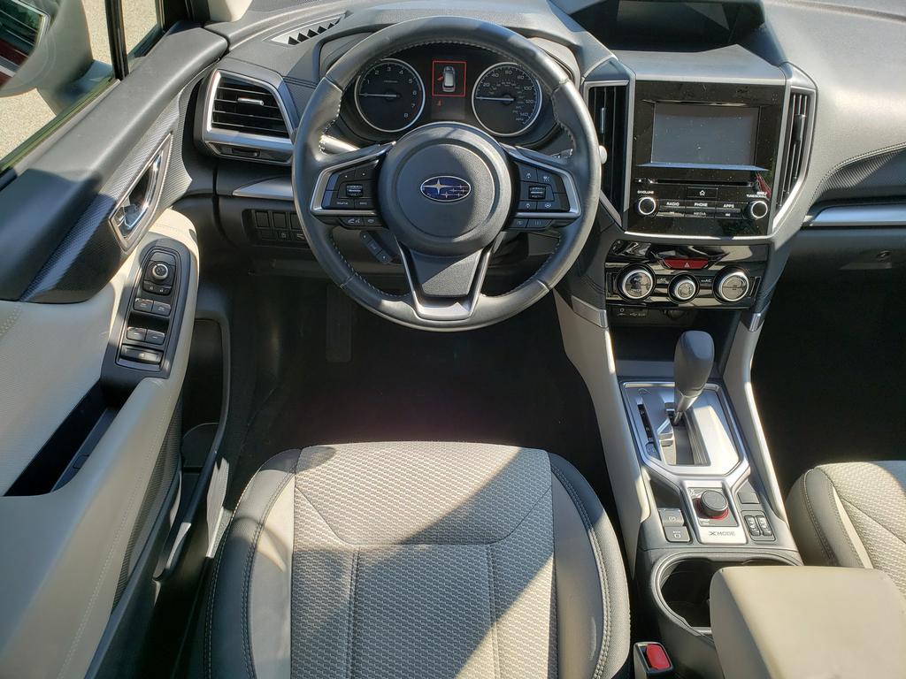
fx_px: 680
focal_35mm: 26
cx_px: 453
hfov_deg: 67.3
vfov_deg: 53.1
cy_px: 340
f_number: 2.4
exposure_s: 1/221
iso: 50
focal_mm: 4.3
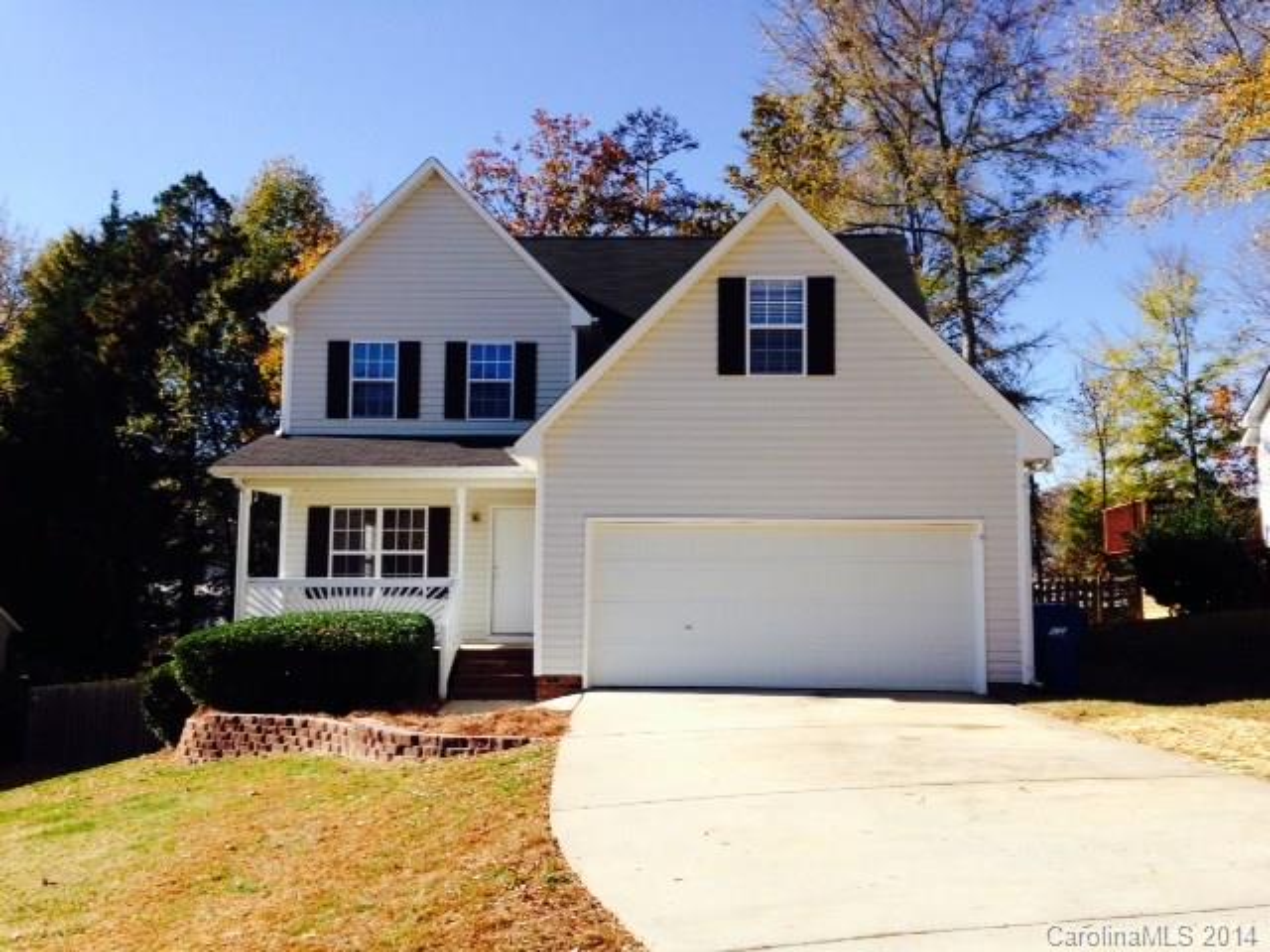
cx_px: 635
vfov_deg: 42.9
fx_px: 1211
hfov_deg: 55.4
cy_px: 476
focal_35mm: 33
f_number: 2.4
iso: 50
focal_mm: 4.12
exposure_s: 1/1153
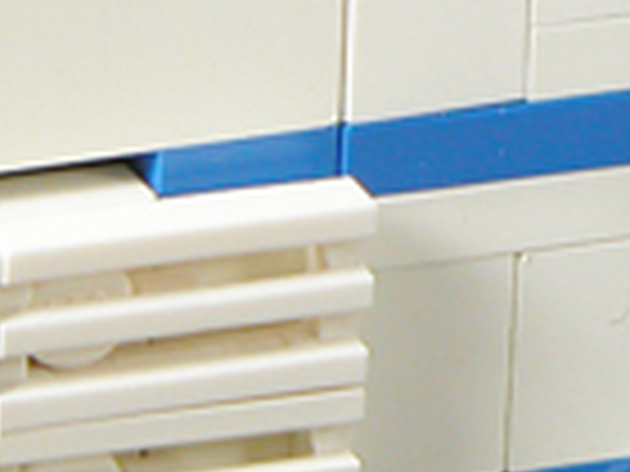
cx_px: 1179
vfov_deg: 1.9
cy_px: 49
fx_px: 14614
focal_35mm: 803
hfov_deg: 2.5
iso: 100
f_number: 6.3
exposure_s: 1/8
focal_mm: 44.7
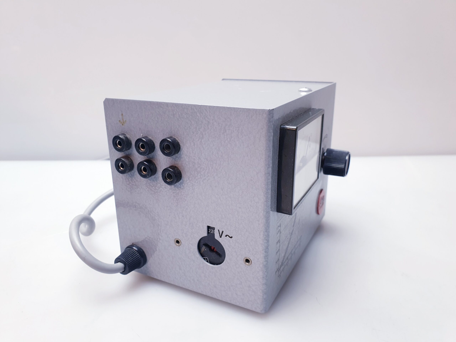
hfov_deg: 67.3
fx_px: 343
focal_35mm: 26
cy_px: 171
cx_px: 228
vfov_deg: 53.1
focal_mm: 4.3
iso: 64
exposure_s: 1/50
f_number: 2.4
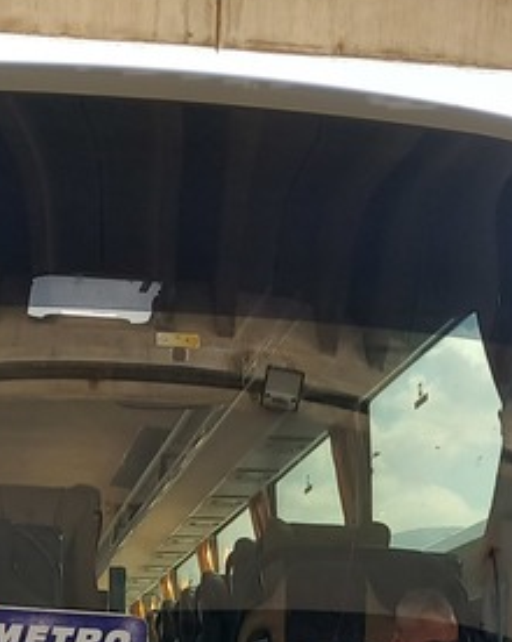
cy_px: 886
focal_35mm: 88
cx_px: 107
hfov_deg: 17.3
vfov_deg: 19.6
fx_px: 1671
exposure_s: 1/50
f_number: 1.8
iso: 125
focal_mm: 4
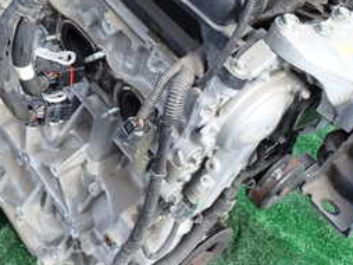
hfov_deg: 32.6
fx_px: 602
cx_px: 145
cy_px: 6
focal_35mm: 59
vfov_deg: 23.9
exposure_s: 1/125
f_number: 2.8
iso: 100
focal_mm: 4.5
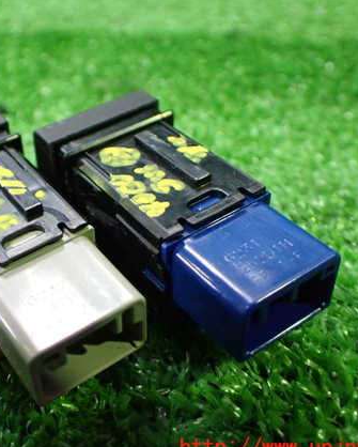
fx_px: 556
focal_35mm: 42
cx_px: 100
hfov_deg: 35.1
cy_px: 221
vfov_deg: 43.8
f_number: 2.3
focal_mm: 5.4
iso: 800
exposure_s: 1/80
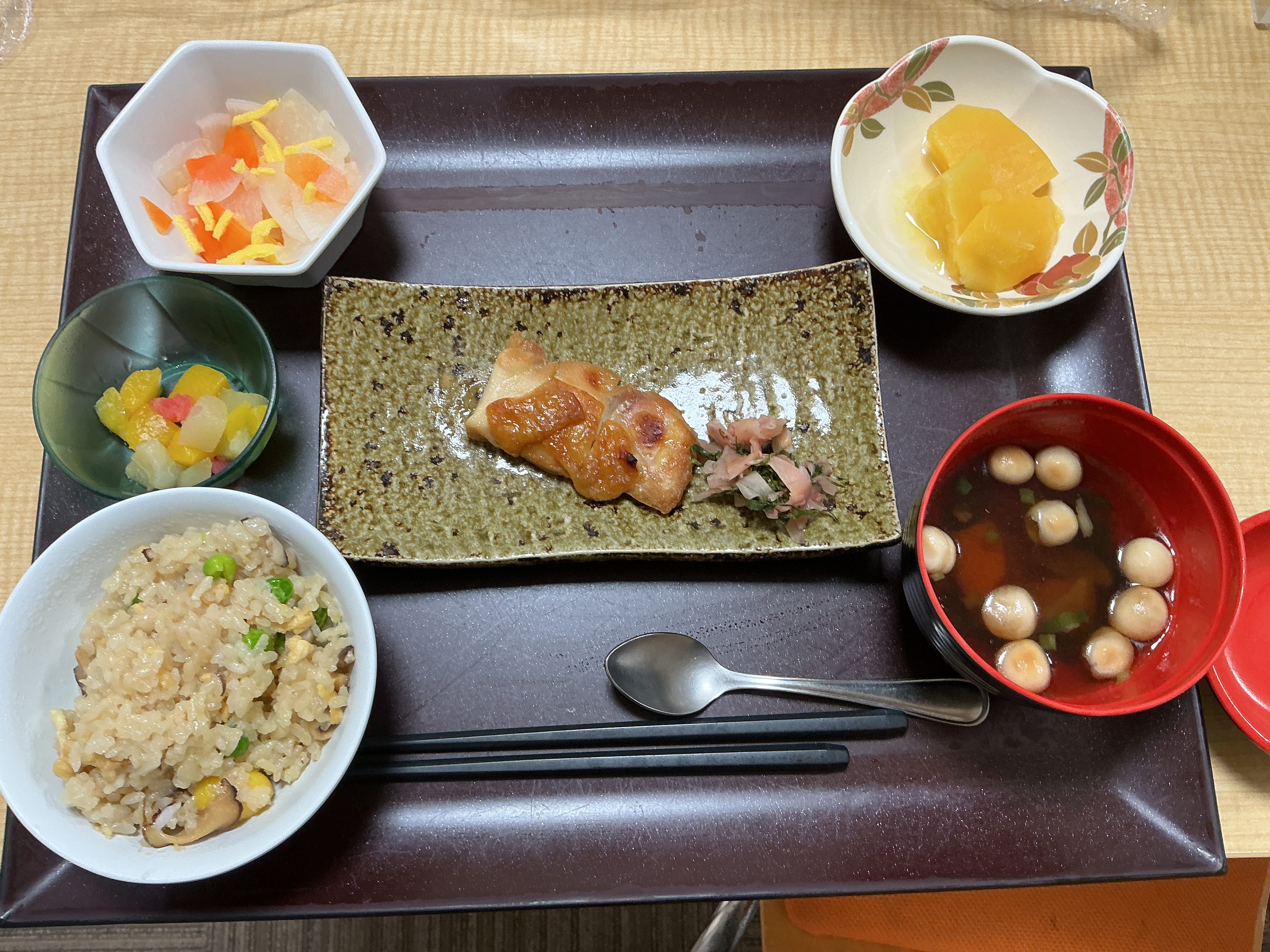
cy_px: 476
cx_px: 635
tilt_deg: -75.0
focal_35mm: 29
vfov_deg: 48.2
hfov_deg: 61.7
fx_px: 1064
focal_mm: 3
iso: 50
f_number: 1.8
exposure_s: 1/50
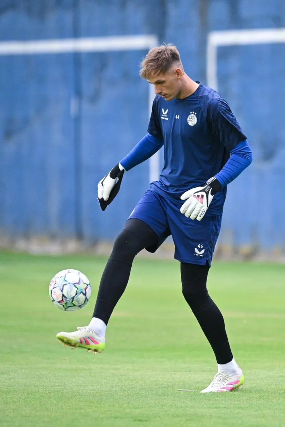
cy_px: 214
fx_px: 3562
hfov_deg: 4.6
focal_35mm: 300
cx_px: 142
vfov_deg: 6.9
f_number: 2.8
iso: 3200
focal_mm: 300
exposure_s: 1/800
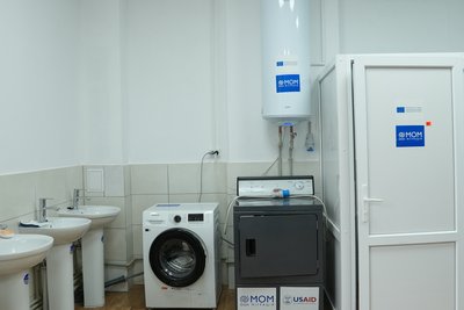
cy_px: 155
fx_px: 464
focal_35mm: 36
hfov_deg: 53.1
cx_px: 232
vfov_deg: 36.9
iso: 640
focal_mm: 24
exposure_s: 1/100
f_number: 4
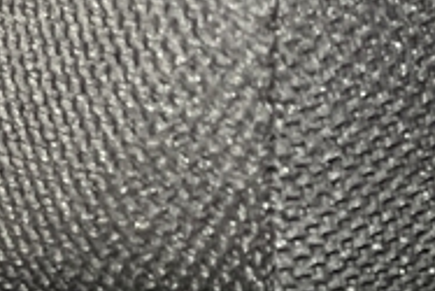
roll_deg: +5.9
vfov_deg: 6.5
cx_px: 591
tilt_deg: -23.5
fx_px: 2237
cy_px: 978
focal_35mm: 185
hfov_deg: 10.8
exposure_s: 1/41
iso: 500
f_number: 1.6
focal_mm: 5.1
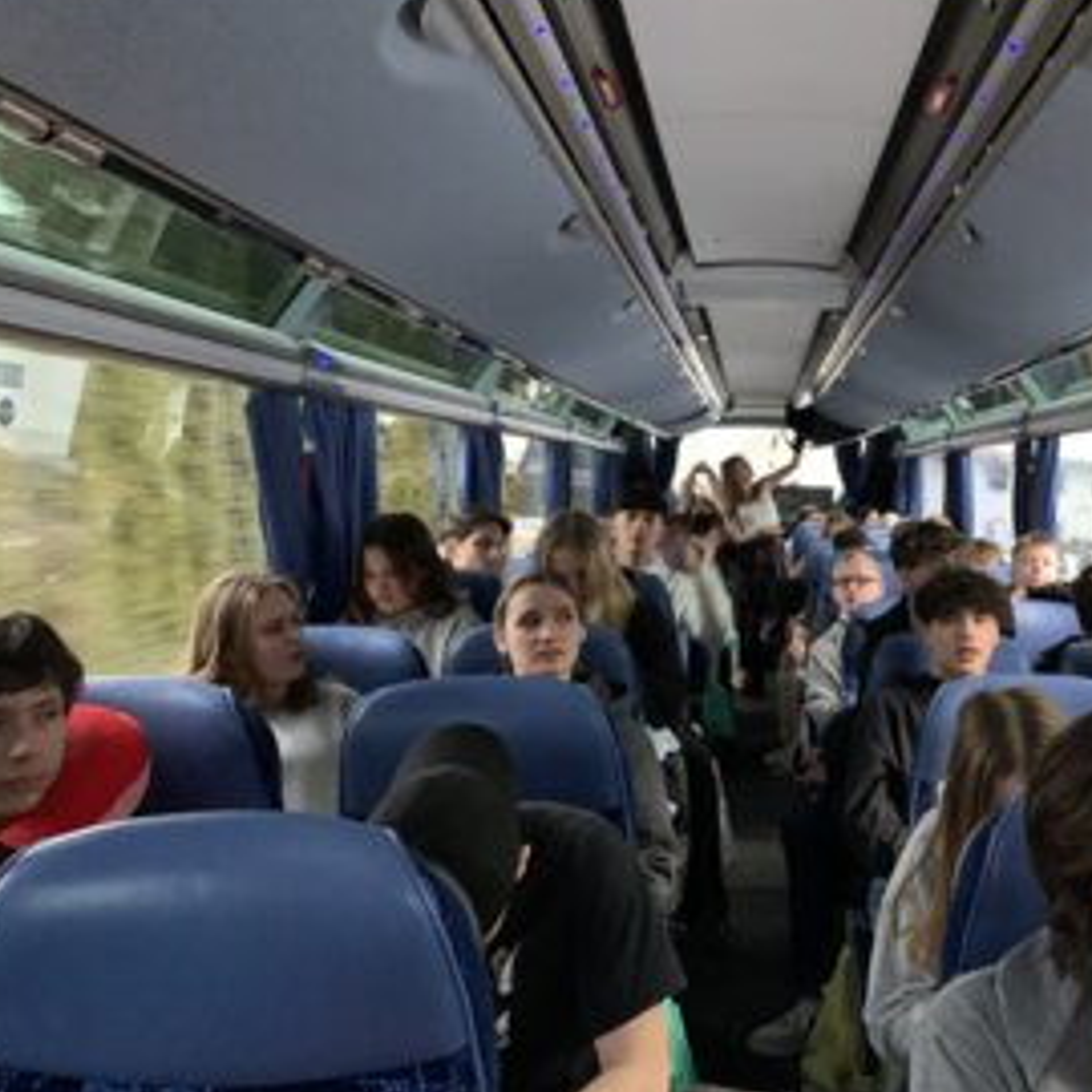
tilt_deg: -4.9
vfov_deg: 48.5
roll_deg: +0.8
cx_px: 785
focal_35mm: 34
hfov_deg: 47.1
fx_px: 1213
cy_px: 546
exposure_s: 1/28
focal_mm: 4.25
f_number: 1.8
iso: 800
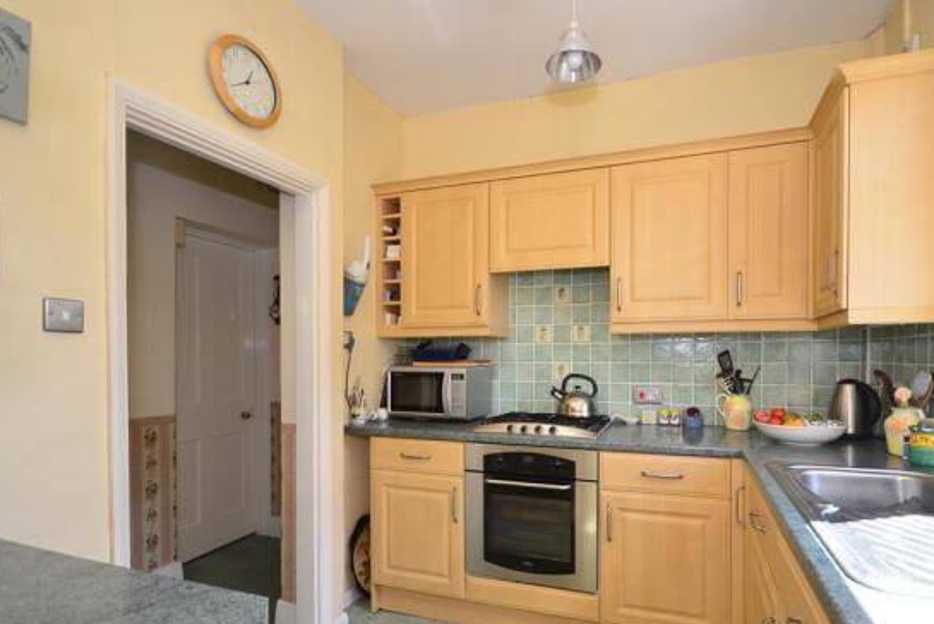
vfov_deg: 67.1
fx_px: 467
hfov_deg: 89.7
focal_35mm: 18
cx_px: 516
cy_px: 358
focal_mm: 10
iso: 200
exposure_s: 1/40
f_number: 5
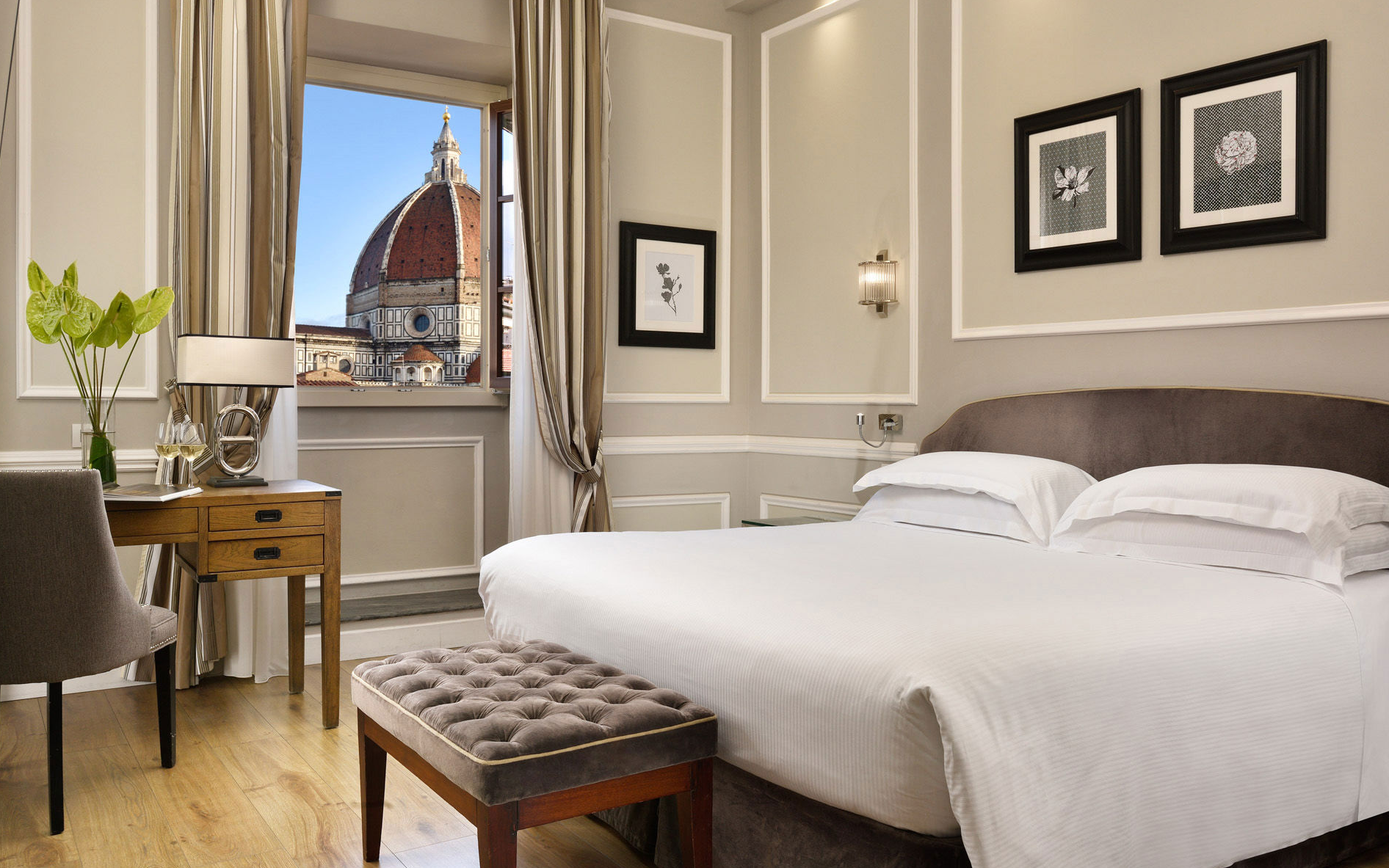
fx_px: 1136
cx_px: 702
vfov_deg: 41.8
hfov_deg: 62.9
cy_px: 402
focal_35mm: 30
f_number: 13
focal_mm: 29
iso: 200
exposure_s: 1/10
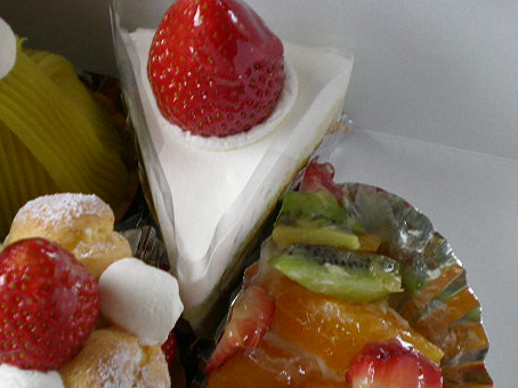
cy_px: 237
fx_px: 1182
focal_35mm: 79
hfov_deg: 24.6
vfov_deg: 18.6
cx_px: 181
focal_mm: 9.3
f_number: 3.9
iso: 200
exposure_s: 1/20.4
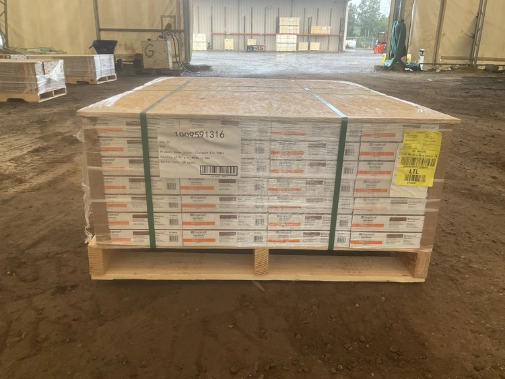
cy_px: 190
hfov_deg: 61.6
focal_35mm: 29
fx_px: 423
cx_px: 252
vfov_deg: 48.3
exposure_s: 1/82
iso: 64
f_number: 1.8
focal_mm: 3
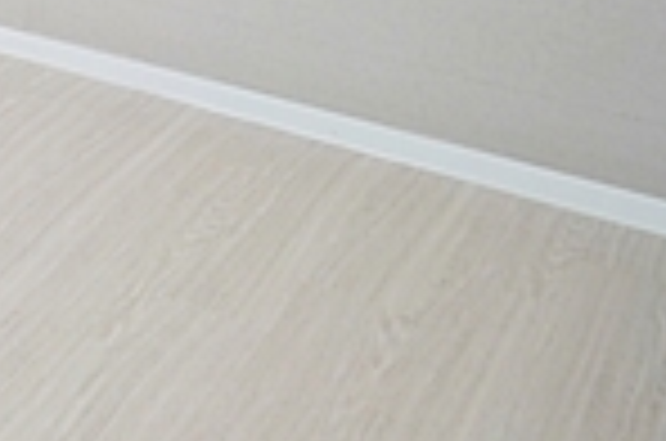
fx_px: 1698
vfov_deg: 11.8
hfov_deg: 14.4
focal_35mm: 92
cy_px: -637
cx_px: -950
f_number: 4
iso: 250
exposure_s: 1/40
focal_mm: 17
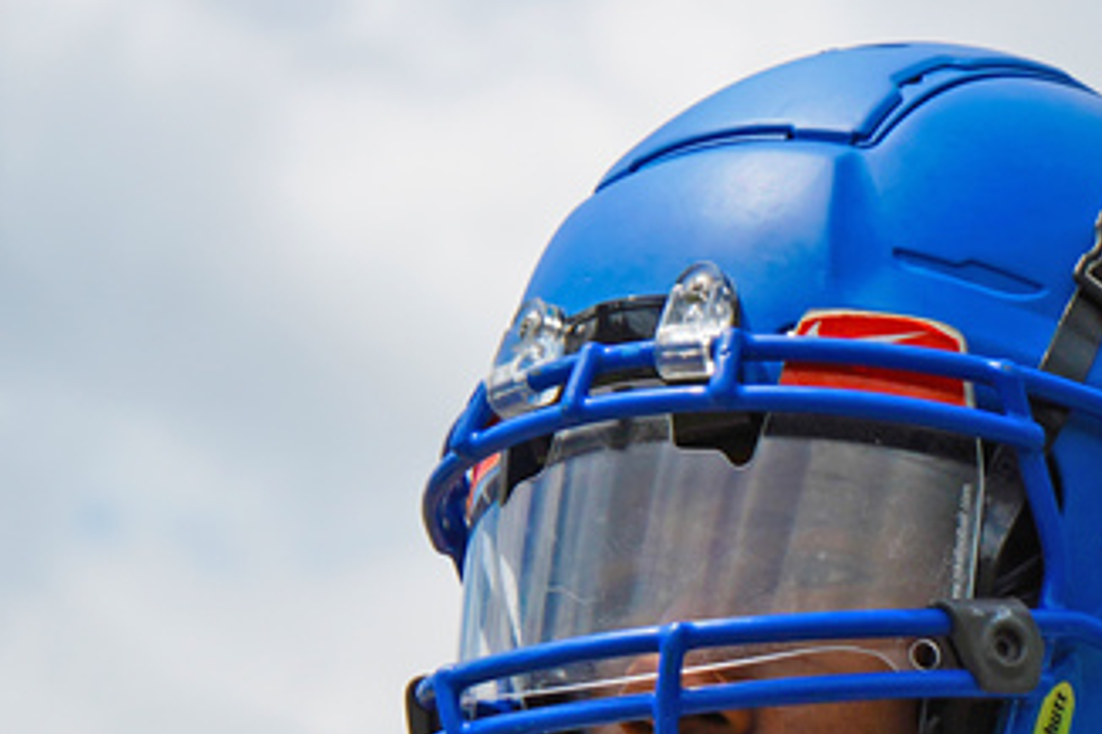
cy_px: 546
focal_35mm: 220
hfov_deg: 9.4
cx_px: 568
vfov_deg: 6.2
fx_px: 6731
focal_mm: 70
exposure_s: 1/2000
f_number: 5.6
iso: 200
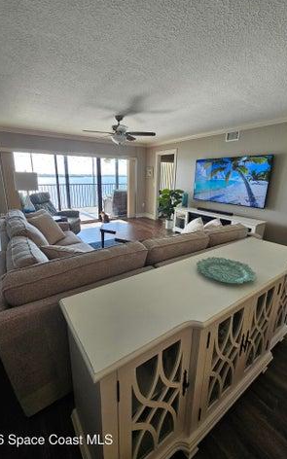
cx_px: 139
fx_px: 175
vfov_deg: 105.3
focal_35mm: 14
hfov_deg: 78.6
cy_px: 228
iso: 80
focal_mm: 2.2
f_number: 2.2
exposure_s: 1/120
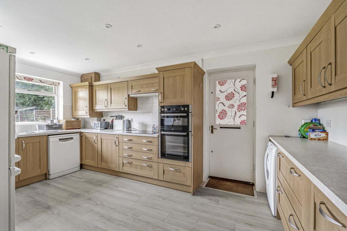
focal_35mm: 16
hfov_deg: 96.7
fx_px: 154
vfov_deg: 73.8
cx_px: 174
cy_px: 116
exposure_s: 1/25
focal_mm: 16
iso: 640
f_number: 8
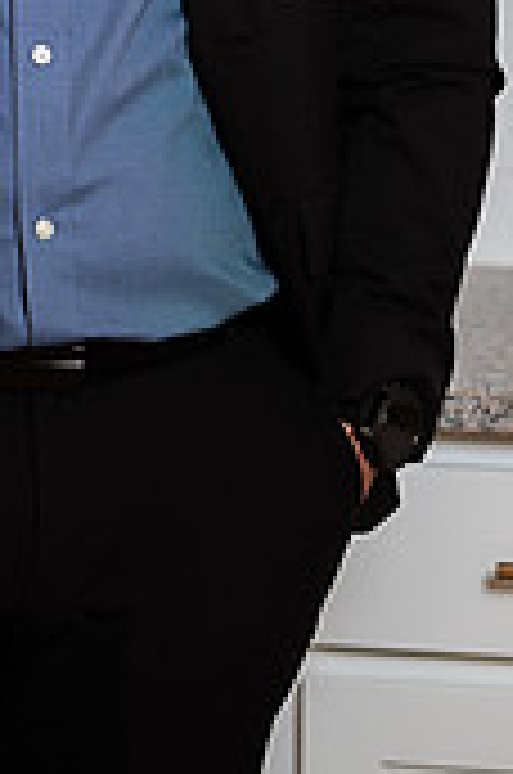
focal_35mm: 223
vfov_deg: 9.1
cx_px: 4
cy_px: -189
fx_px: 4786
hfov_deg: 6.1
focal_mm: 85
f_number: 3.2
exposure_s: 1/160
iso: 50
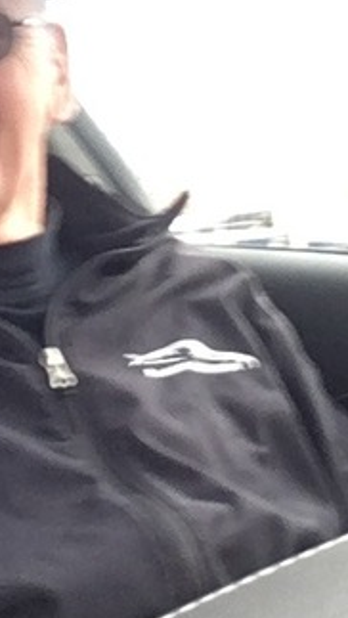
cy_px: 54
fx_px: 1753
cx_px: 245
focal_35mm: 107
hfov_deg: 11.3
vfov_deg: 19.6
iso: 80
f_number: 2.4
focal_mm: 2.15
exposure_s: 1/30
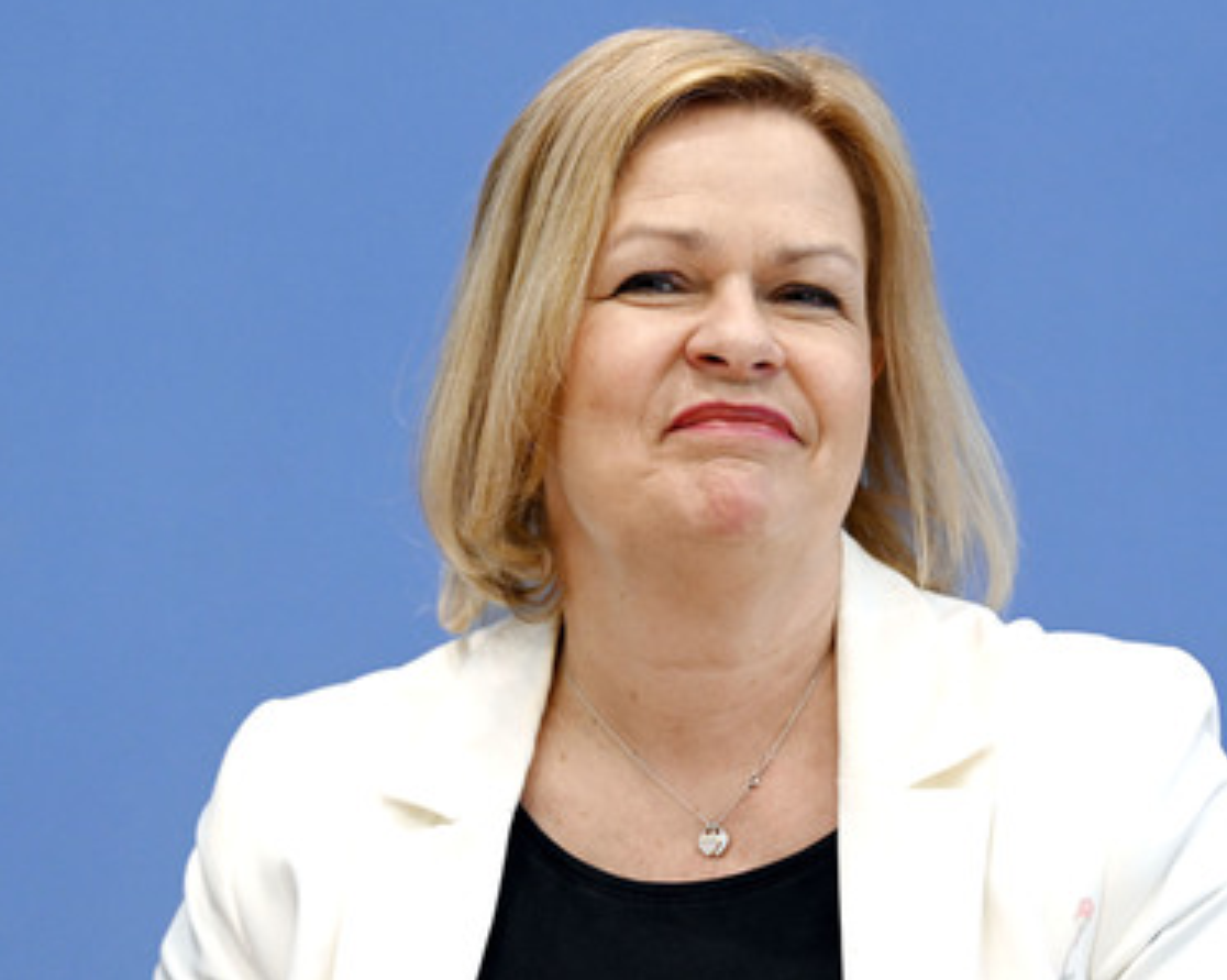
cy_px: 488
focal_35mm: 148
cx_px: 731
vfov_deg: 10.4
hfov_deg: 13.0
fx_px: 5370
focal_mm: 130
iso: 3200
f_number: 6.3
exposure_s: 1/500
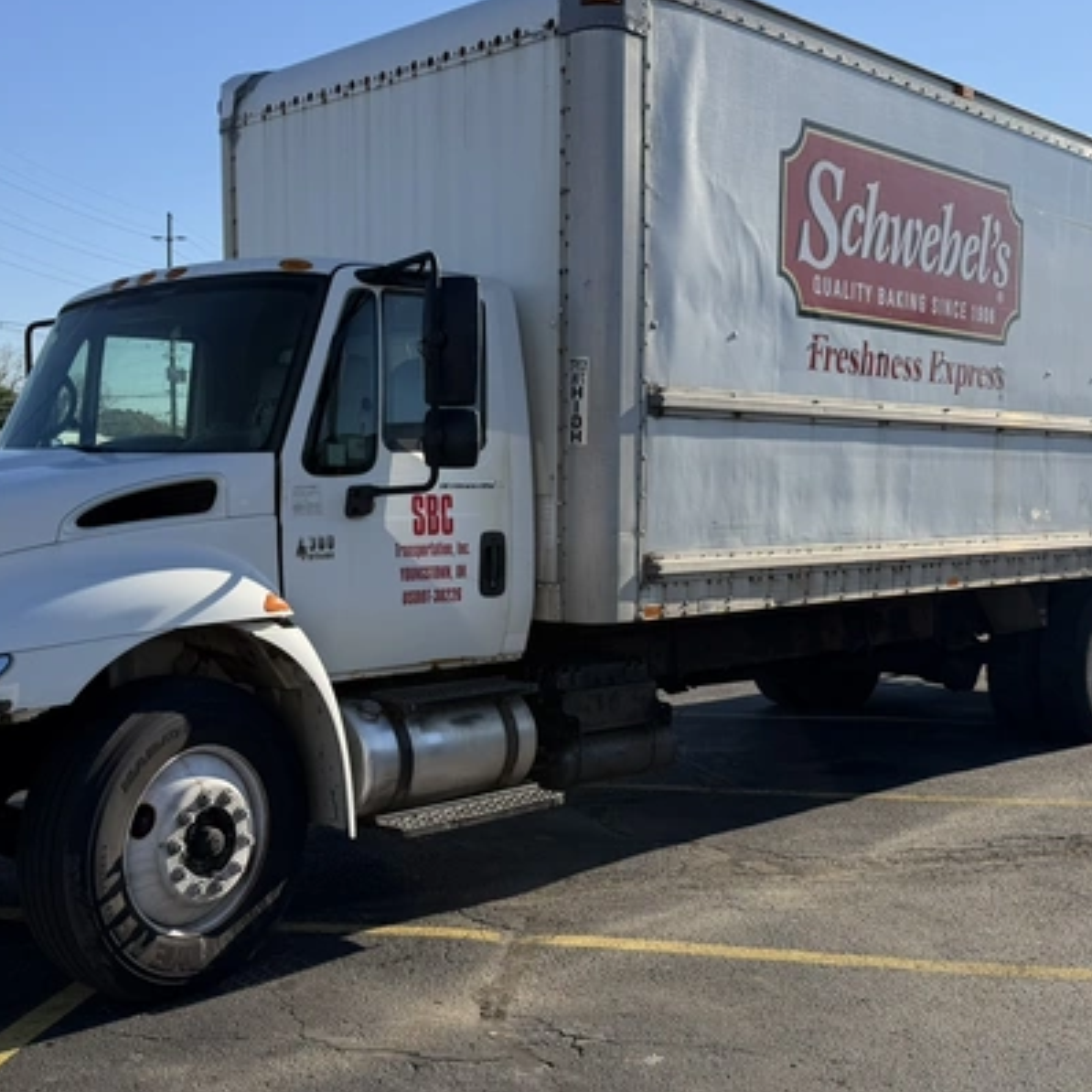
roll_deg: -1.8
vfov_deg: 41.9
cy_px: 569
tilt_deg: -3.1
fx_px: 1428
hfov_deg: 41.8
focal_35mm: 40
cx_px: 488
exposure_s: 1/4167
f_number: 1.78
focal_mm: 6.76
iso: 80
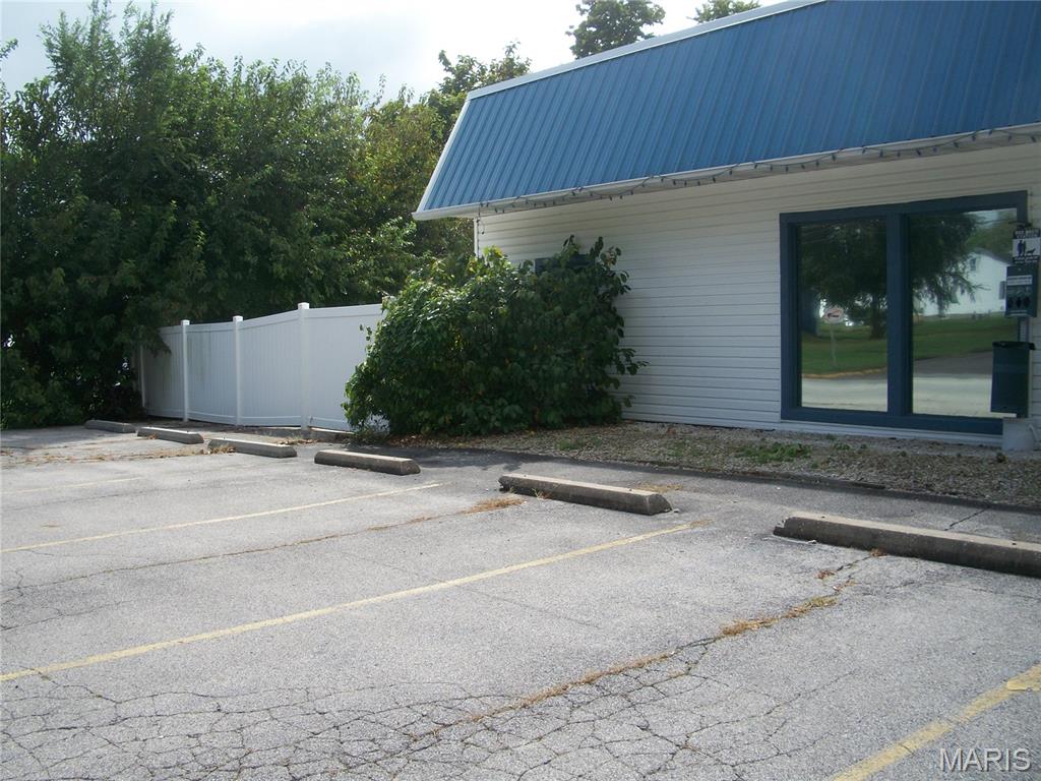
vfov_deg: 40.7
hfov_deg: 52.6
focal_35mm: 35
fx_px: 1053
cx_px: 520
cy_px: 390
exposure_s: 1/320
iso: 80
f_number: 5.6
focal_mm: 6.3
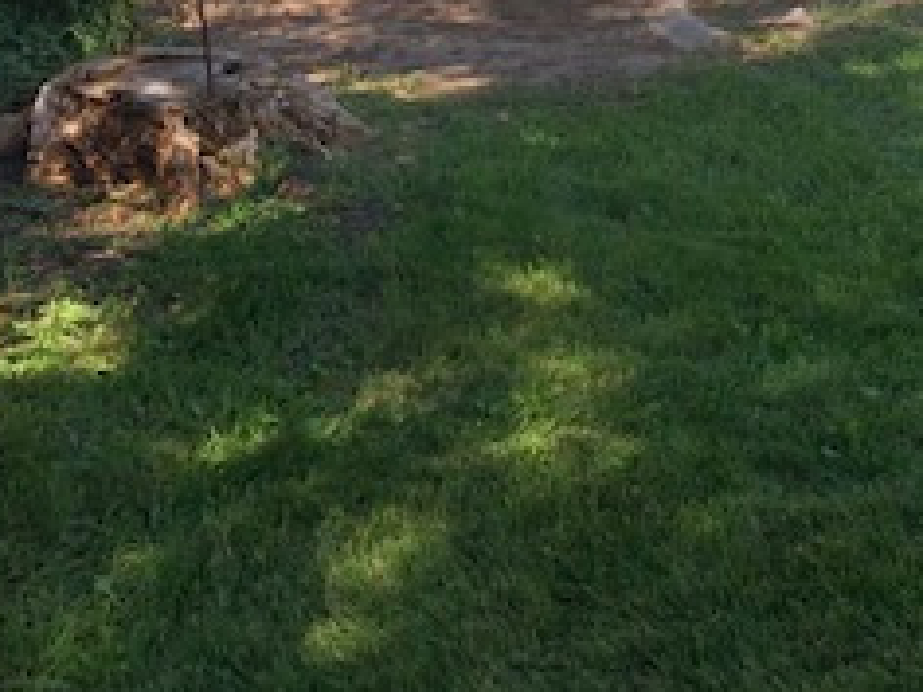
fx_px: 2026
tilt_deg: -6.2
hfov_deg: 25.3
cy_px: -145
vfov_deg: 18.4
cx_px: 696
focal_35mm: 76
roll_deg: -0.1
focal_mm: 3.99
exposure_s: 1/1245
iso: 20
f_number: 1.8
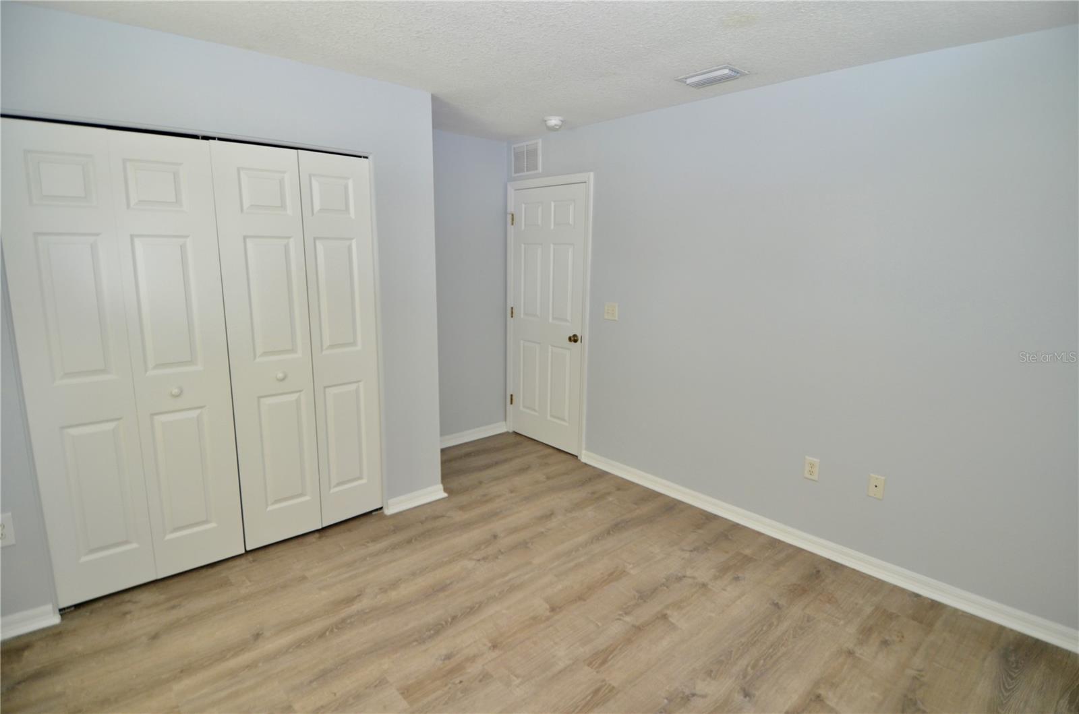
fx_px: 538
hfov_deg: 90.1
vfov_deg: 67.1
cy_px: 357
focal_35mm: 18
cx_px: 540
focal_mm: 12
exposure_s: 1/60
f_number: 4
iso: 450
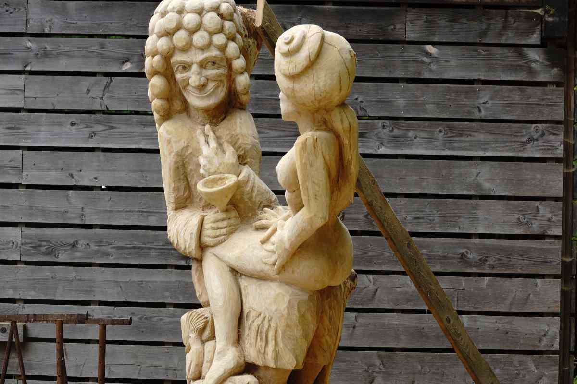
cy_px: 192
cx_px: 288
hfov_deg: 17.1
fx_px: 1923
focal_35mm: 120
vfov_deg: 11.4
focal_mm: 80
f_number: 5.6
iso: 100
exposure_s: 1/100
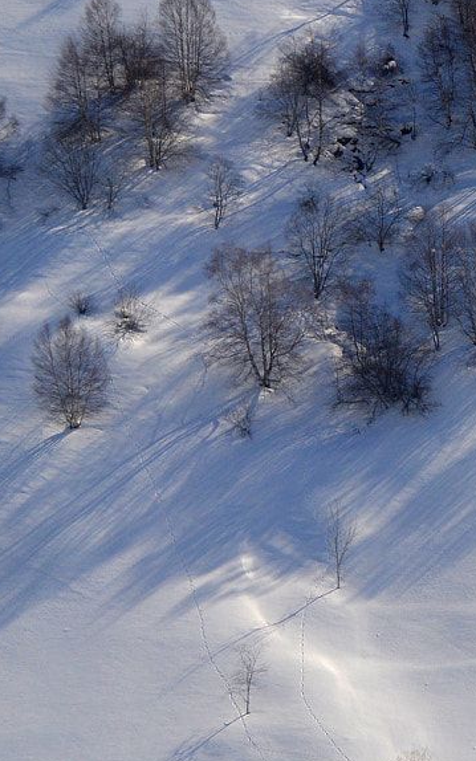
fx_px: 4863
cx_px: 1036
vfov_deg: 8.9
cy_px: 447
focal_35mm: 234
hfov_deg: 5.5
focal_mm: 55
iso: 400
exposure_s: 1/2000
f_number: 8
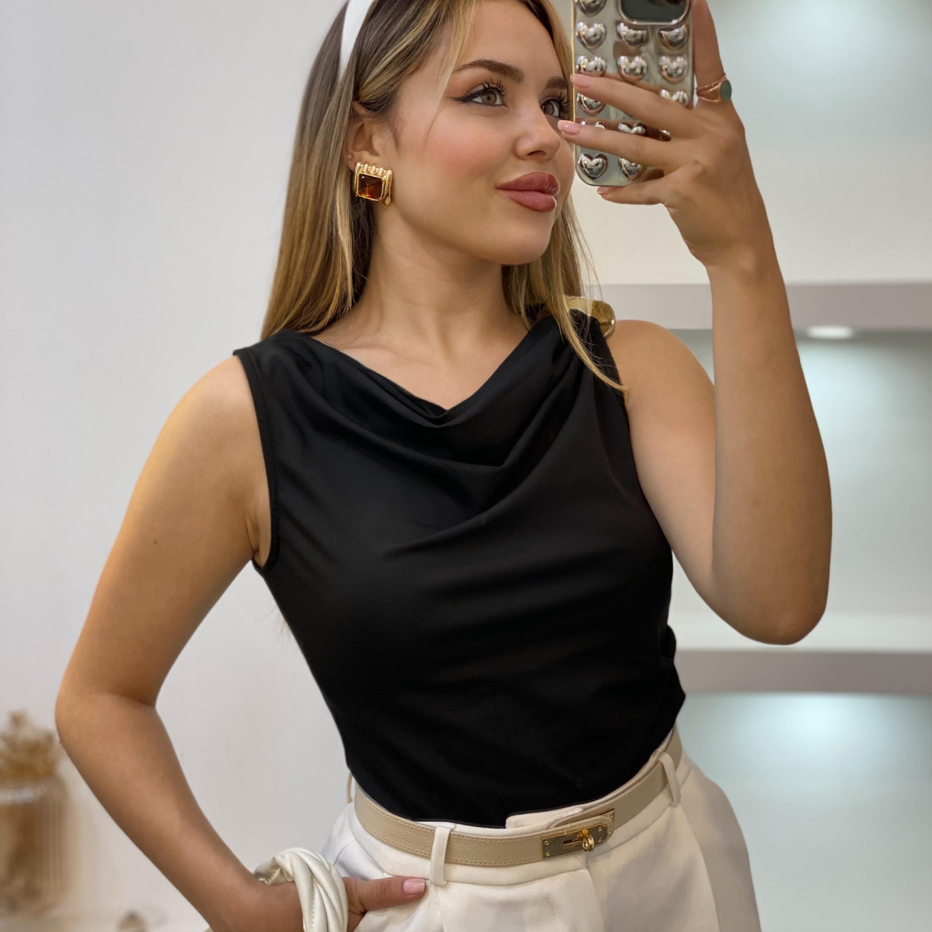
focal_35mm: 62
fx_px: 1889
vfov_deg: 27.7
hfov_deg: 27.7
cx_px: 471
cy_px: 449
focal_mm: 6
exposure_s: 1/100
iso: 100
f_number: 2
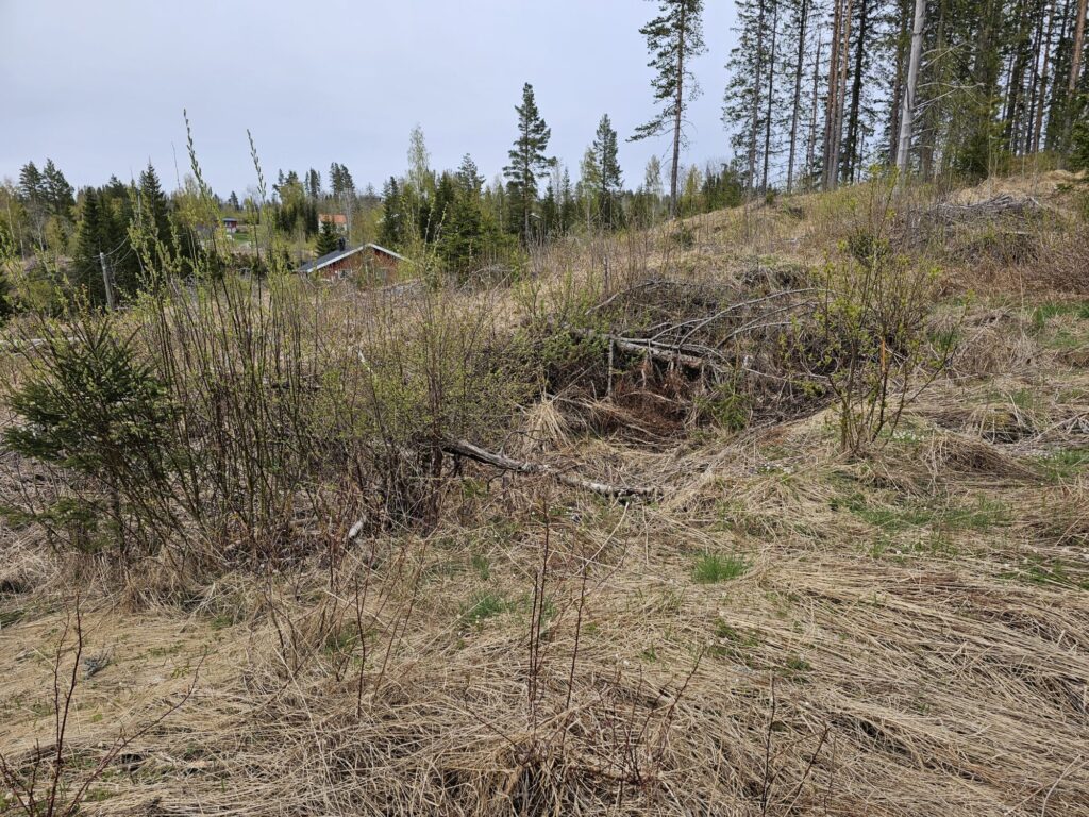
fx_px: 724
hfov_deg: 73.9
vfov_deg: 58.9
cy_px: 408
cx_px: 544
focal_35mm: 23
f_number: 1.7
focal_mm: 6.3
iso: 10
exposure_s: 1/242
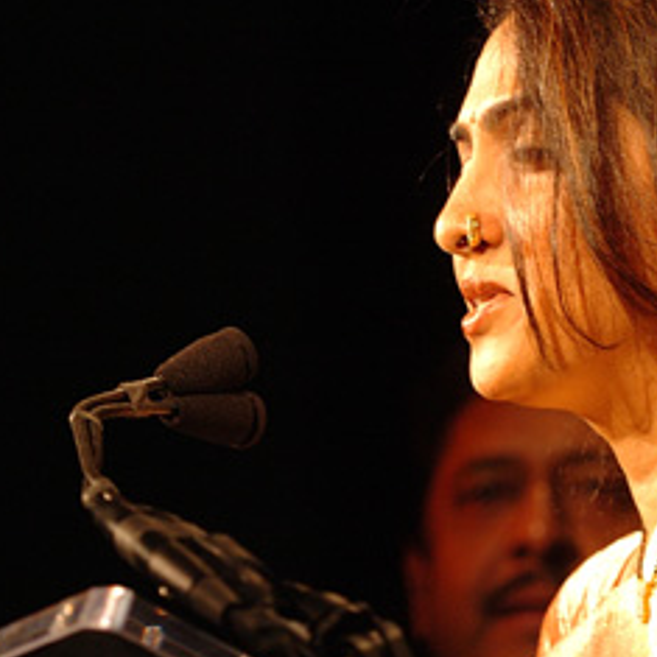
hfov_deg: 4.5
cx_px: 509
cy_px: 419
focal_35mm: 390
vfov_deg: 4.5
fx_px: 8374
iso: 400
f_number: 4
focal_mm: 120
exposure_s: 1/60
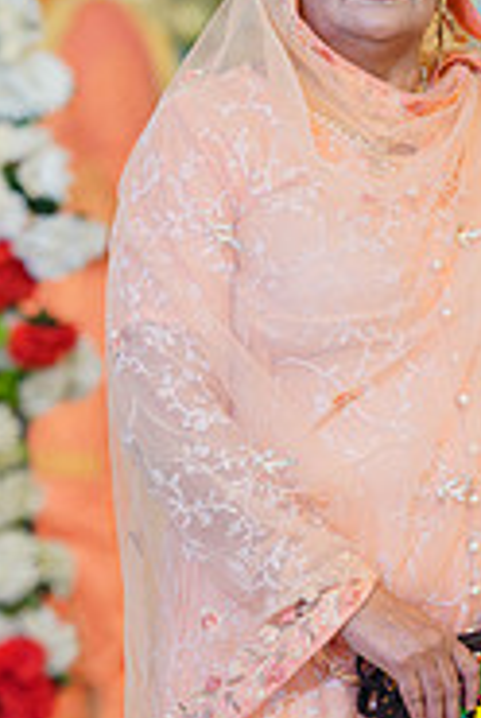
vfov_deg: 7.7
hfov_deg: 5.2
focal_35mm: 266
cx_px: 277
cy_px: 664
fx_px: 5311
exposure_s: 1/160
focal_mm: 85
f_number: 1.8
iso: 125
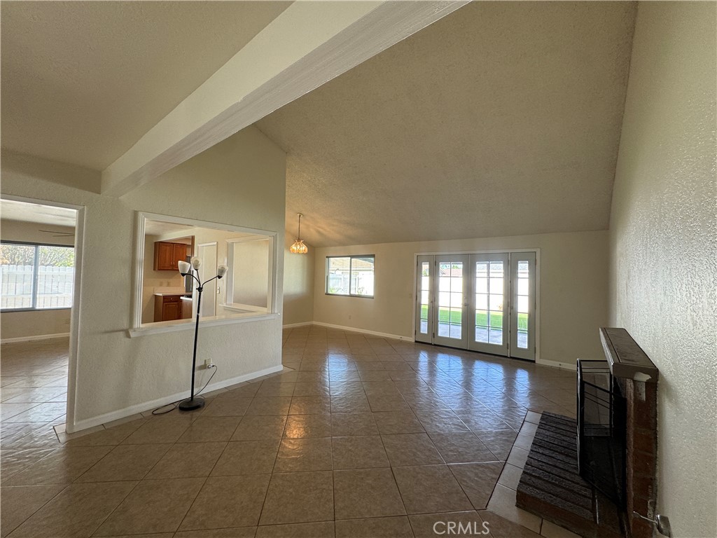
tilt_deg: +1.8
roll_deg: -1.1
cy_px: 269
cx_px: 358
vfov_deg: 85.7
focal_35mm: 14
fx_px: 290
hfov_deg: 102.1
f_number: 2.2
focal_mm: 2.22
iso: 80
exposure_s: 1/120
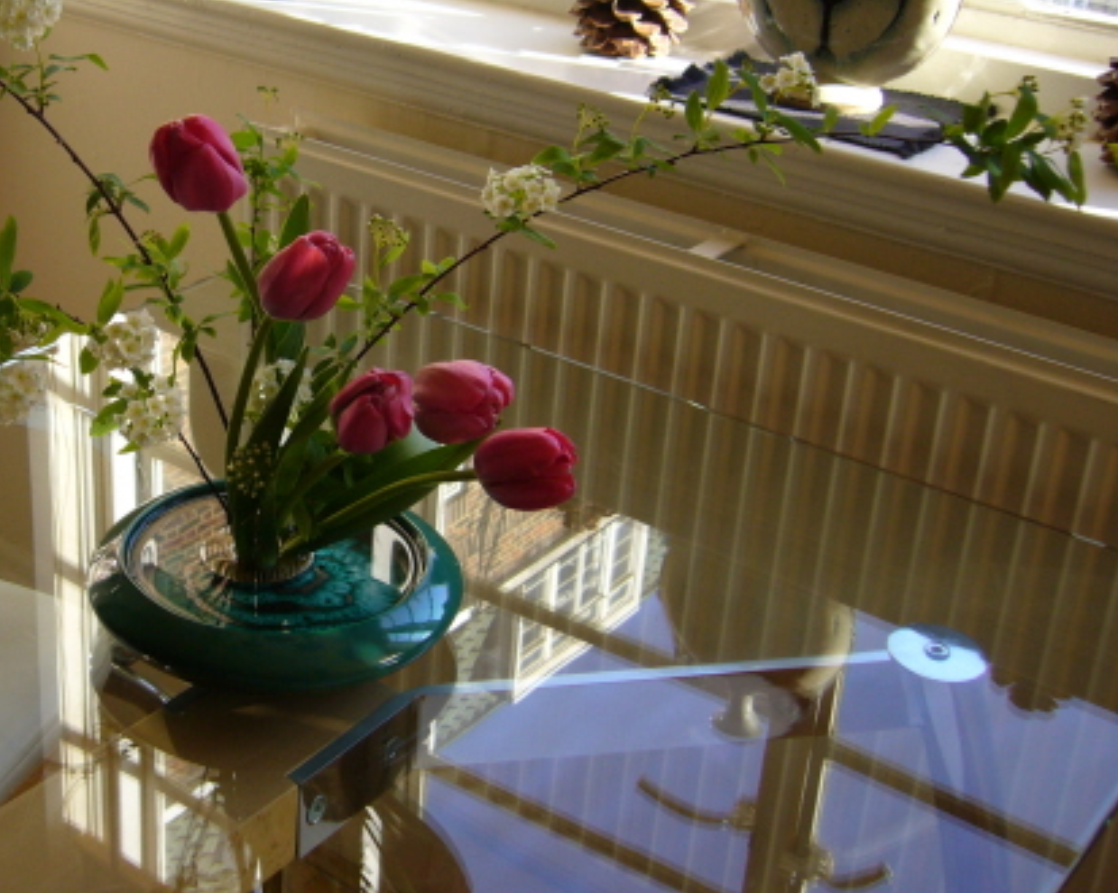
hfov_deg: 34.6
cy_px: 281
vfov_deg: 28.4
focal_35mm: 53
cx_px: 271
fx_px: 1753
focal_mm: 5.8
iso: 80
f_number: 2.8
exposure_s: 1/125
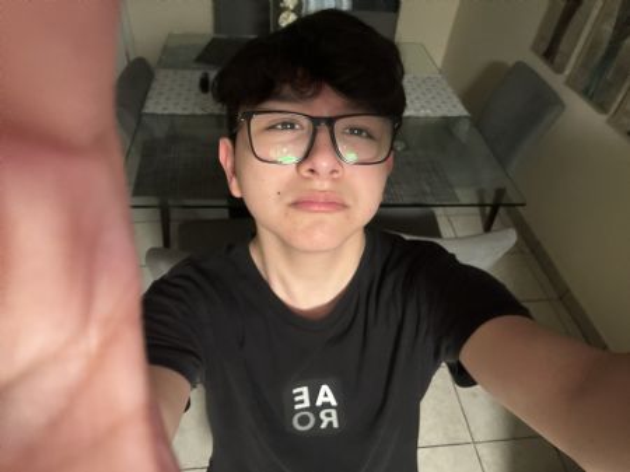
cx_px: 315
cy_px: 236
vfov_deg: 58.8
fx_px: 418
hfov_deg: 74.0
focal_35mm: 23
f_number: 1.9
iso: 500
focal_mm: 2.69
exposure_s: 1/30
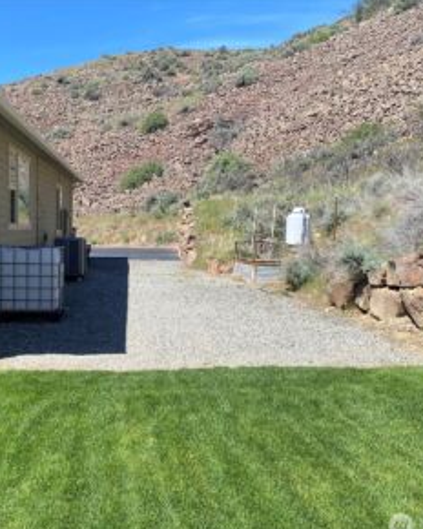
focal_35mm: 35
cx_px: 142
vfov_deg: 51.5
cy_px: 270
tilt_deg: -3.2
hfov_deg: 41.7
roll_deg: -1.5
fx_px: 548
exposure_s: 1/1838
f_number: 1.8
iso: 32
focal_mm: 4.25
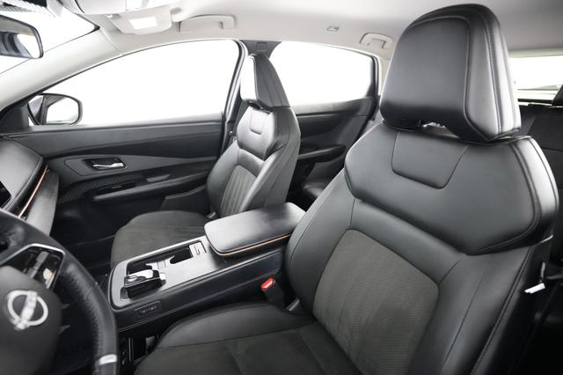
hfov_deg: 93.3
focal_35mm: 17
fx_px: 266
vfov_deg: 70.4
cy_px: 188
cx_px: 282
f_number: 2.8
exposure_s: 1/40
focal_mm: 17
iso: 12800
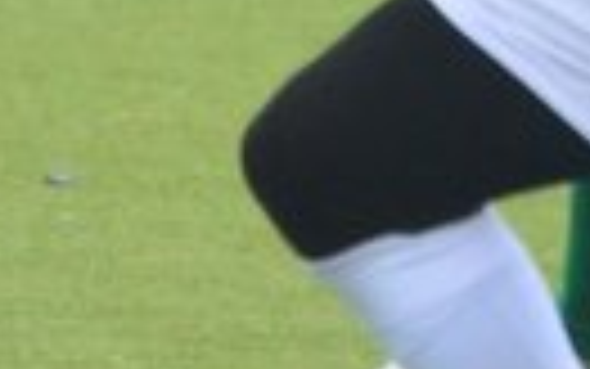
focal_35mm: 2437
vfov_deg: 0.5
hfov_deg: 0.9
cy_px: -279
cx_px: 626
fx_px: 39202
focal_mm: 260
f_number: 5.6
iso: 800
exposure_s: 1/400
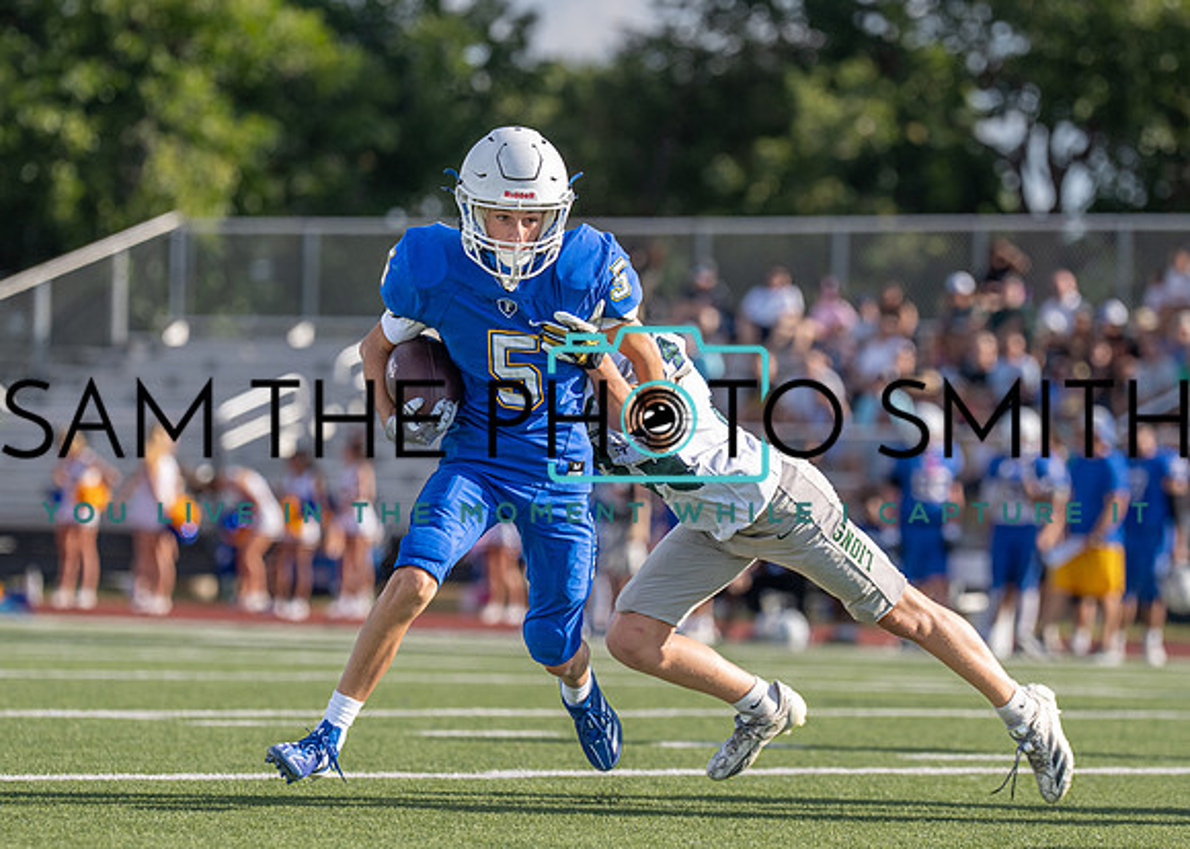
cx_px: 566
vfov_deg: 5.4
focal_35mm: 268
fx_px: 9043
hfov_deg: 7.5
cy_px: 533
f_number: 2.8
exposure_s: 1/2000
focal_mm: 151
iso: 100
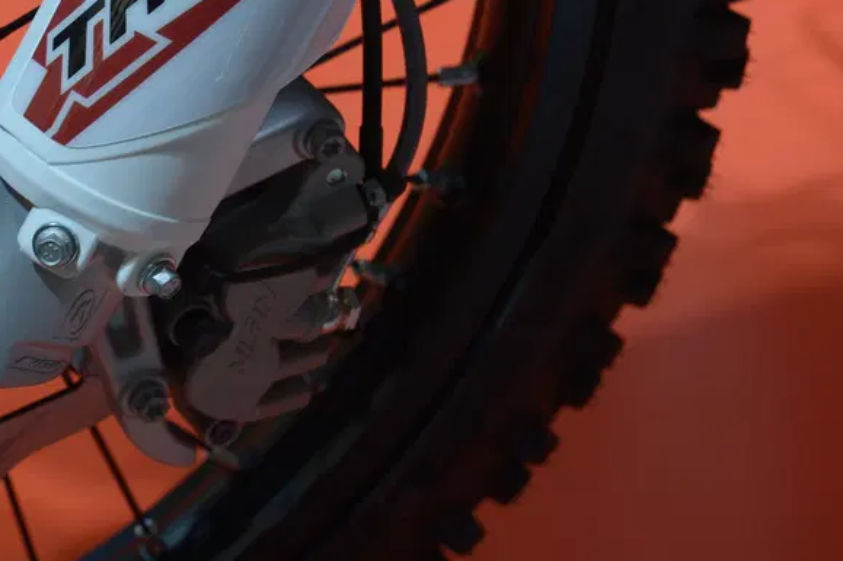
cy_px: 116
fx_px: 3392
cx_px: 5
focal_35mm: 145
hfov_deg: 14.0
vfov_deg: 9.4
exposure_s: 1/200
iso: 800
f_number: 6.3
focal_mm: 70
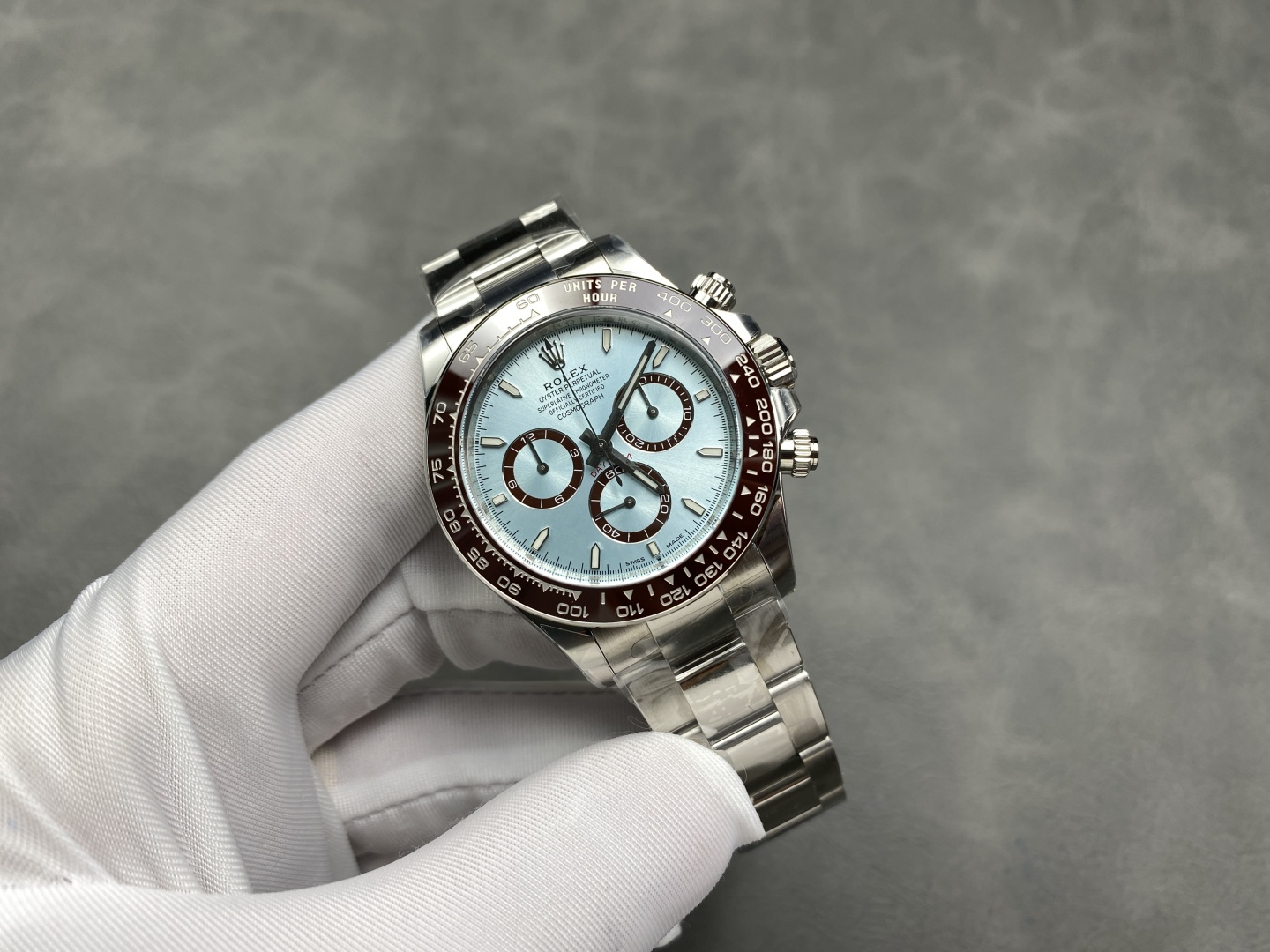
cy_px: 476
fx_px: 917
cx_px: 635
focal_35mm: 25
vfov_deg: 54.9
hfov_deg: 69.4
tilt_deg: -66.0
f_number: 1.8
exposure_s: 1/145
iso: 32
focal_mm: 4.25
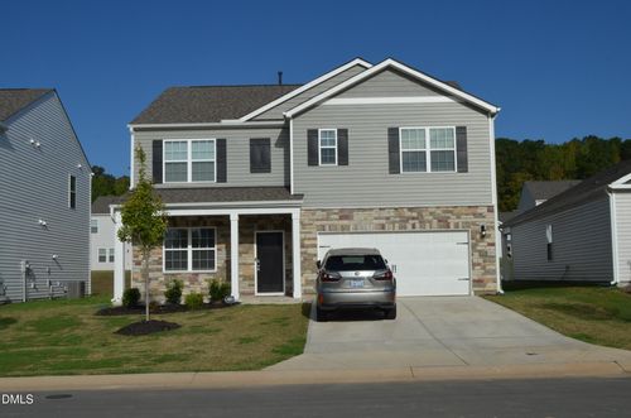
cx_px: 316
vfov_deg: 34.1
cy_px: 209
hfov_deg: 49.6
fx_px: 682
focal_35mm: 39
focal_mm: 26
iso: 400
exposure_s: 1/800
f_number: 14
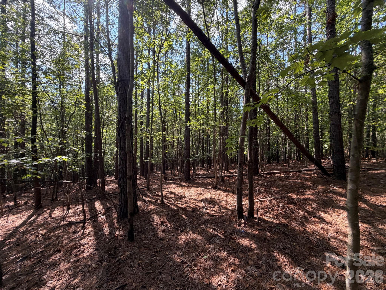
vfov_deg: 85.7
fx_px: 156
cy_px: 145
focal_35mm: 14
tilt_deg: +2.1
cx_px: 193
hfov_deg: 102.1
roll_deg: +2.7
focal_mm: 2.22
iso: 64
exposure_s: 1/214
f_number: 2.2
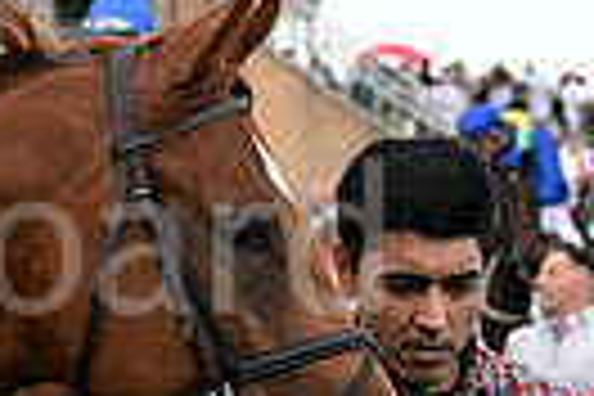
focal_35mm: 344
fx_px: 5676
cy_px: 281
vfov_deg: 4.0
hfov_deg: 5.9
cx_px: -189
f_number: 5.6
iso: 400
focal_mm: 78
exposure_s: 1/500
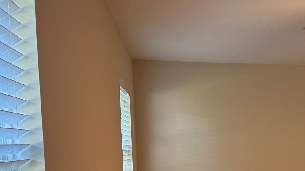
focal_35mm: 52
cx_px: 253
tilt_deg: -6.8
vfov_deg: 21.3
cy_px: 208
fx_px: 420
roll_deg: +1.0
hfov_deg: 38.1
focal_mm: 6.76
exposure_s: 1/120
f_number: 1.78
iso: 200
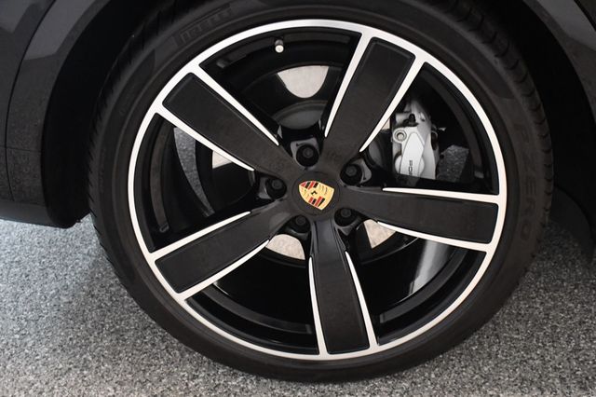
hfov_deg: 31.9
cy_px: 198
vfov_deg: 21.5
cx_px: 298
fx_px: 1042
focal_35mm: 63
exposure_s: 1/60
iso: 5000
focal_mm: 42
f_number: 4.5
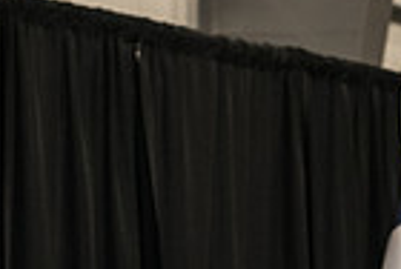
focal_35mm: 289
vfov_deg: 4.7
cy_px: 419
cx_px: 765
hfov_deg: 6.9
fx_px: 3226
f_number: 5
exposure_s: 1/200
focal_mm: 70
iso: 2500
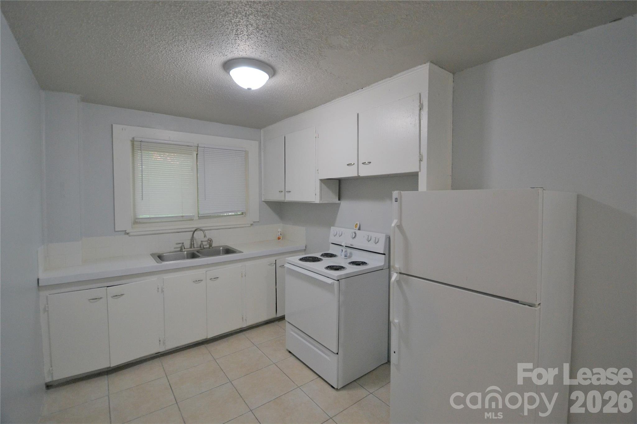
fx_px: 265
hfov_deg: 100.4
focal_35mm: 15
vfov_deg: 77.3
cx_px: 318
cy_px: 212
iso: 720
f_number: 3.5
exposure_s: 1/60
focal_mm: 10
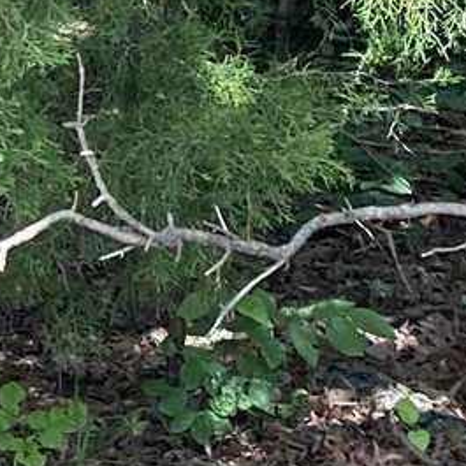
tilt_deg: -8.4
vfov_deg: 8.0
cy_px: -160
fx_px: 3275
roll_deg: -1.8
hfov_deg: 7.8
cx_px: -478
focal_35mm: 215
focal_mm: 3.99
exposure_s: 1/121
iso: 25
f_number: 1.8
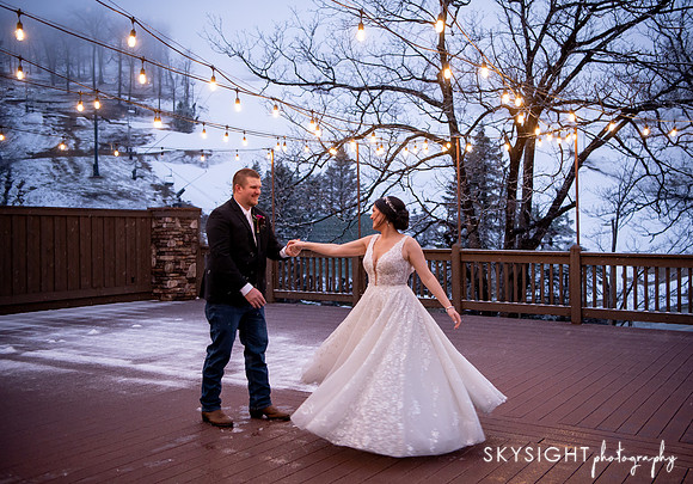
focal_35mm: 40
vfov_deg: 34.5
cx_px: 370
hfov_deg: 47.9
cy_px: 246
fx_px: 780
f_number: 2.8
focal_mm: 38
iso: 2500
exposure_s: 1/160
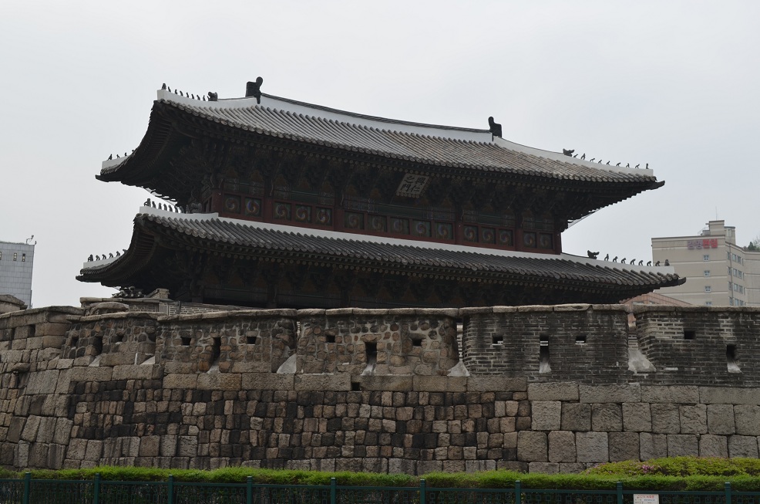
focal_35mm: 48
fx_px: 1011
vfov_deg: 28.0
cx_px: 380
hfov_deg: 41.2
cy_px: 252
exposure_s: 1/250
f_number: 8
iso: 100
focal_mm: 32
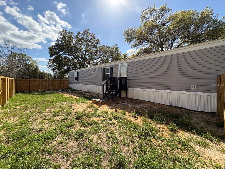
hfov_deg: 102.1
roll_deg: -0.5
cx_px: 112
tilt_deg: +0.2
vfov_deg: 85.7
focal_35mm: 14
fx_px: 91
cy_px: 84
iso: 64
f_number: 2.2
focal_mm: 2.22
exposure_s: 1/1672
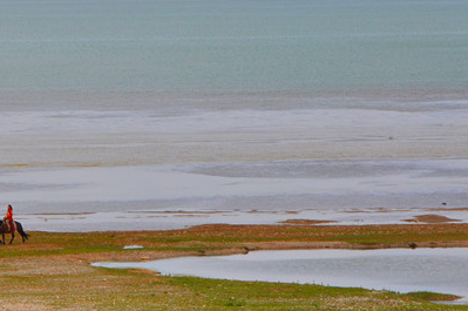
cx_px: 61
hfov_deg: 6.5
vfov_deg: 4.3
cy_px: 99
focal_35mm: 316
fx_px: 4103
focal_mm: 105
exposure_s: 1/250
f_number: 14
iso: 200
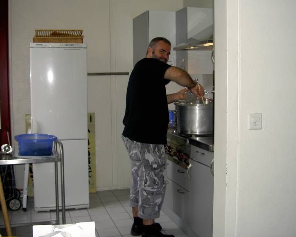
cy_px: 112
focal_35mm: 43
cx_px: 135
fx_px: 377
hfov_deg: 42.8
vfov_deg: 34.9
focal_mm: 8
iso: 100
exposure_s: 1/60
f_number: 2.8
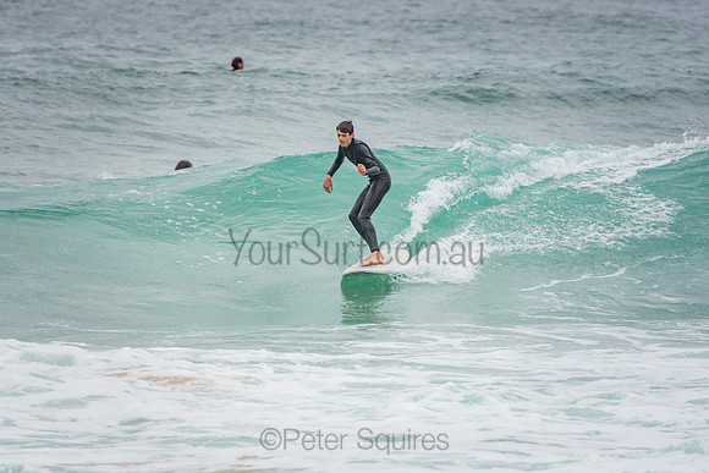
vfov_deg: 2.4
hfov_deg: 3.5
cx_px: 354
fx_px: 11523
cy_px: 236
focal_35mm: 585
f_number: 5.6
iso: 280
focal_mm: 390
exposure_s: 1/1600
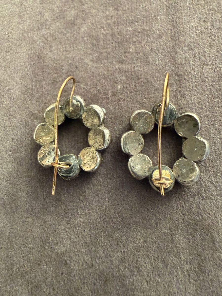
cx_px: 111
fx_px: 222
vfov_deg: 67.3
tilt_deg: -64.1
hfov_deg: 53.1
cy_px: 148
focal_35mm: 26
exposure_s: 1/50
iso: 800
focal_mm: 2.22
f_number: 2.2
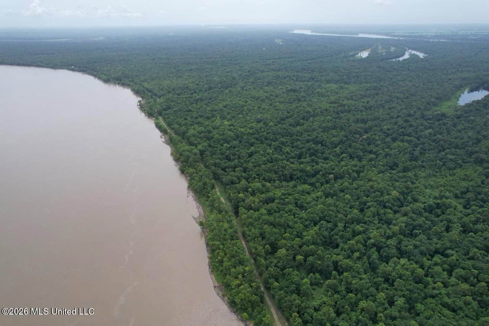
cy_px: 163
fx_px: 299
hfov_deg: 78.6
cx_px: 244
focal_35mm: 22
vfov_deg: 57.2
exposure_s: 1/2000
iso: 140
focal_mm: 8.4
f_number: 2.8
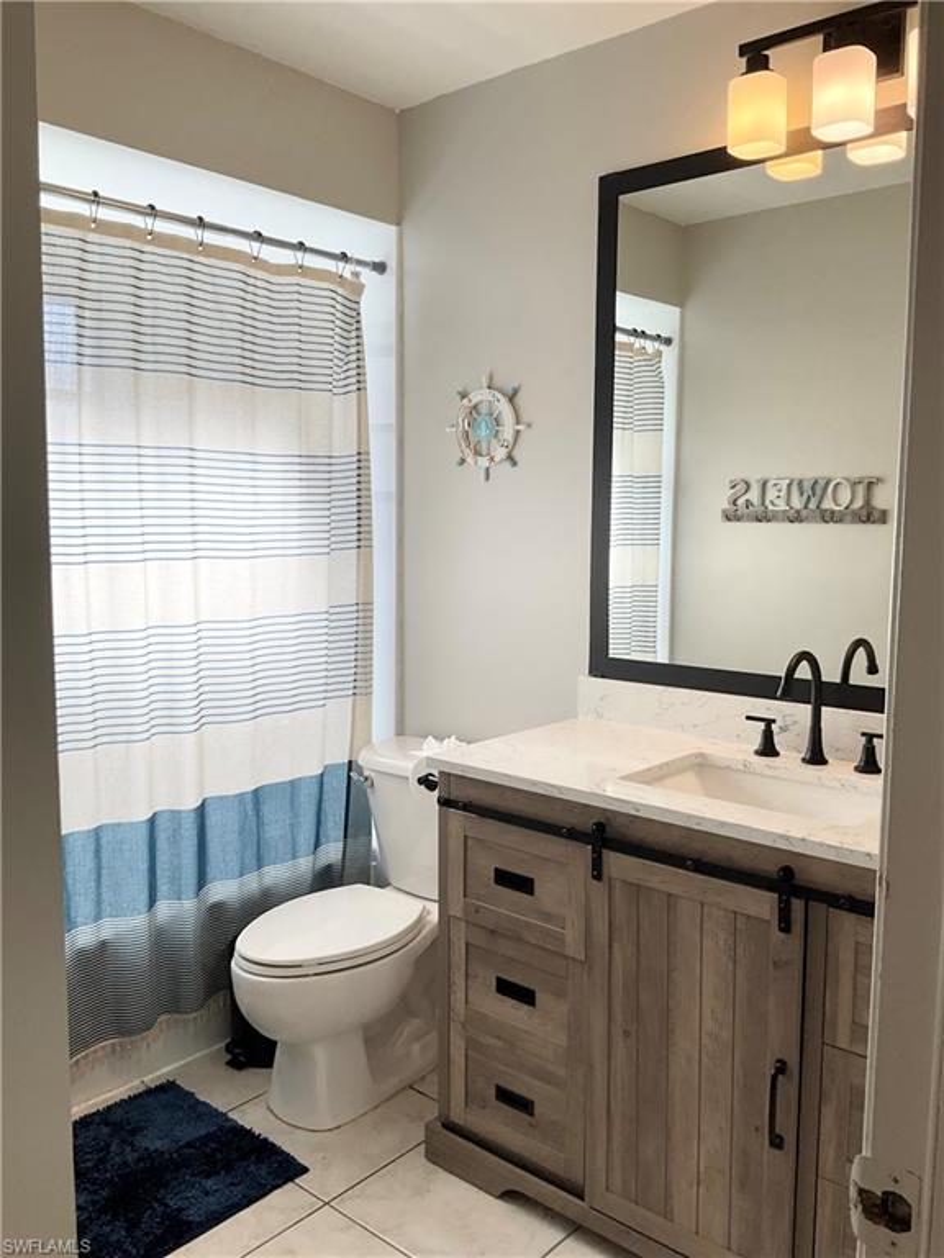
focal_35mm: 29
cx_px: 472
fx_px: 1054
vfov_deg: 61.7
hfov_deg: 48.2
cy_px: 629
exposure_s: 1/177
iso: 25
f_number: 1.8
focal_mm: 3
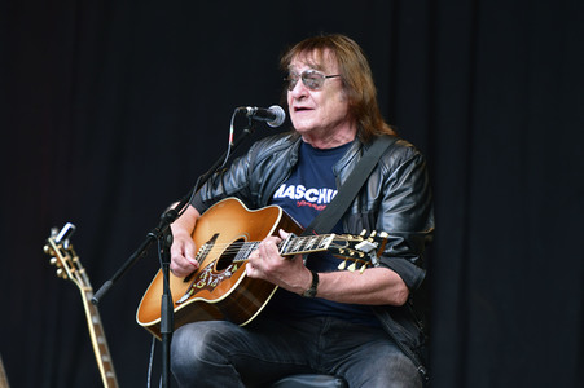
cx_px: 292
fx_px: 4004
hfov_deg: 8.3
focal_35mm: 247
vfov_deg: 5.6
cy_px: 194
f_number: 2.8
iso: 450
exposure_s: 1/400
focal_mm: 165
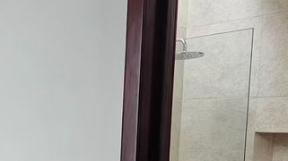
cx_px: -18
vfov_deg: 21.9
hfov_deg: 34.6
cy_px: 155
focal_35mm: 53
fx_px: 404
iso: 100
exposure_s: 1/359
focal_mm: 2.2
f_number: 2.2
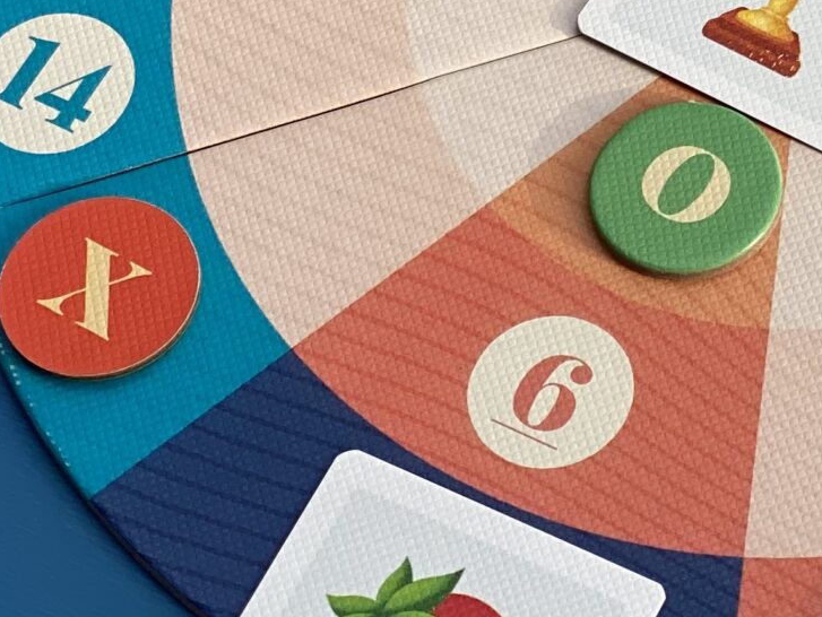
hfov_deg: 10.6
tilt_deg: -53.6
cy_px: -260
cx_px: 992
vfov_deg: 8.0
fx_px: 4348
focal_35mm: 183
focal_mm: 6
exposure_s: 1/151
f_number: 2
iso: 20
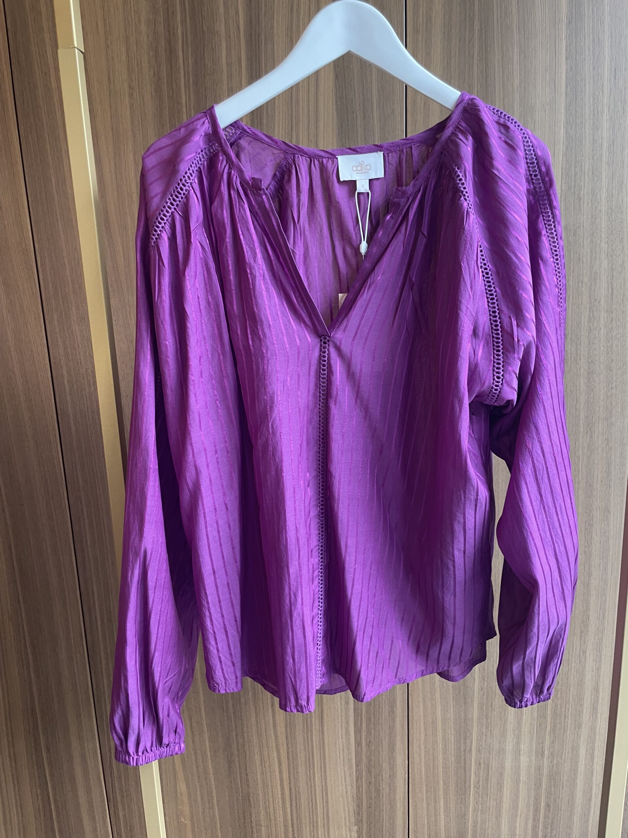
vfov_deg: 67.3
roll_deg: +2.6
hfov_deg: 53.1
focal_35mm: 26
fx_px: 629
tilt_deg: -13.2
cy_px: 419
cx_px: 314
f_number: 1.6
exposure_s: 1/60
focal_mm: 4.2
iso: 125
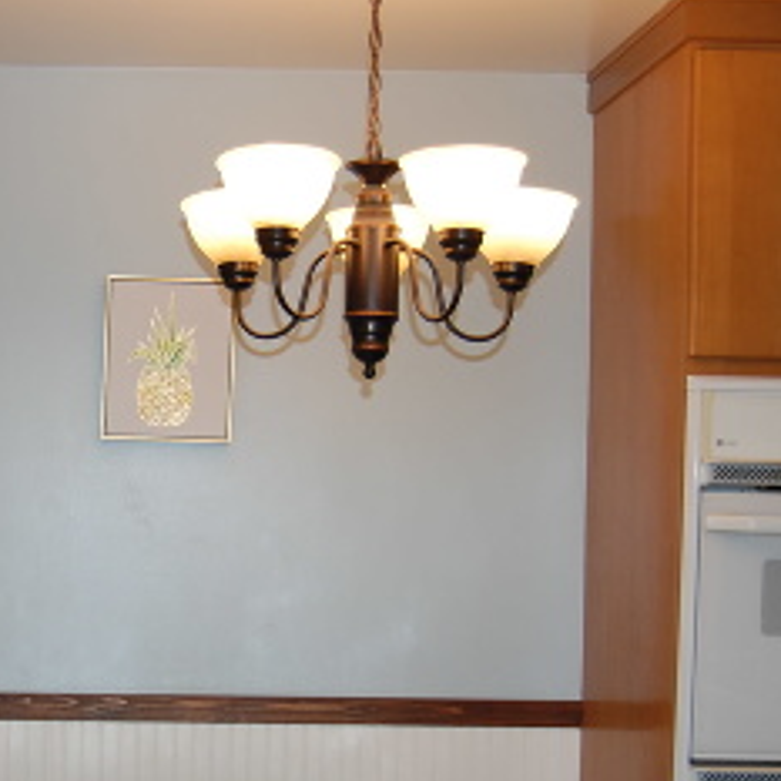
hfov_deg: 26.3
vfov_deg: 27.0
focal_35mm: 63
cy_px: 563
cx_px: 64
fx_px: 1608
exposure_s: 1/60
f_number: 3.5
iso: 200
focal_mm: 18
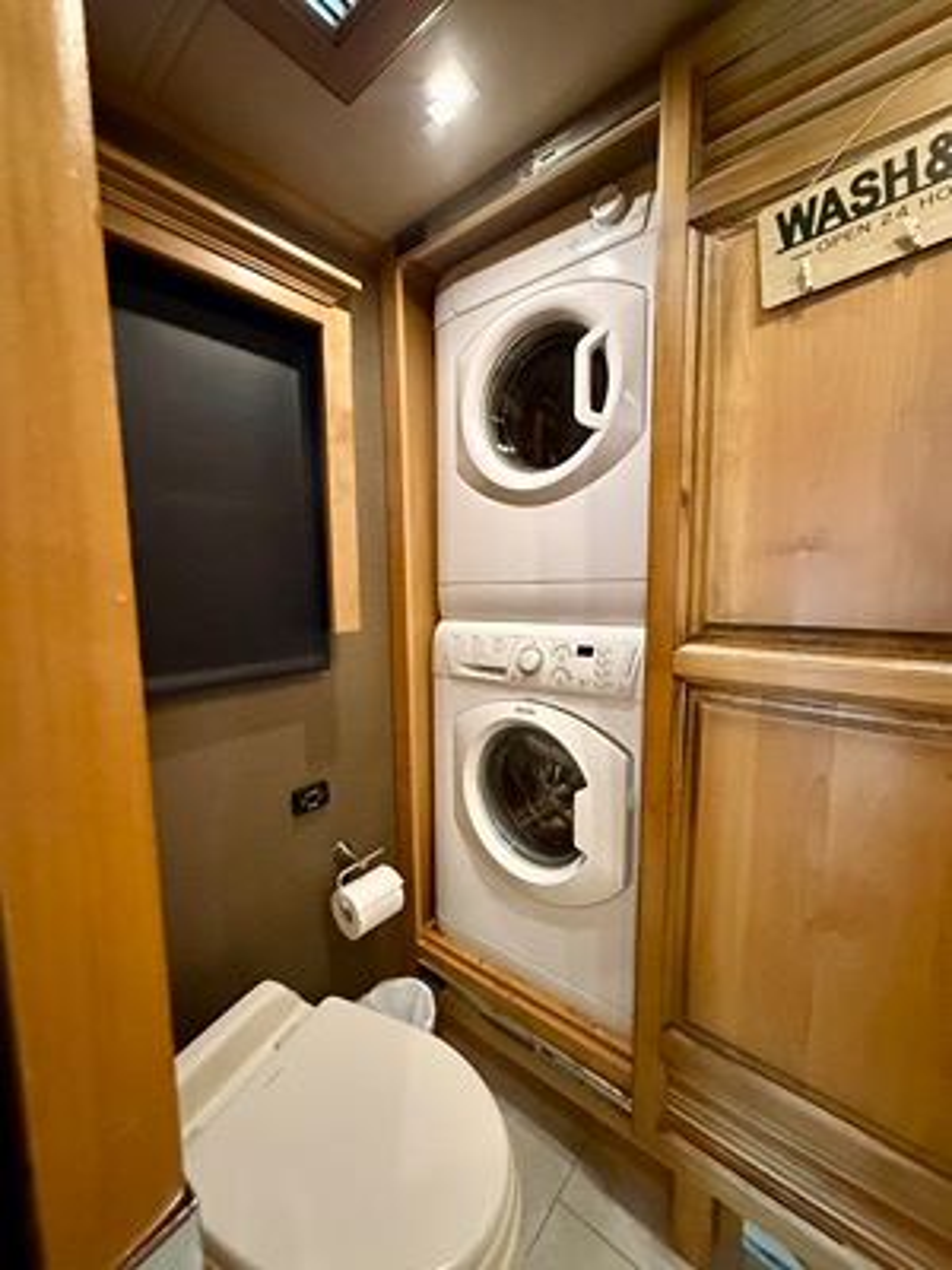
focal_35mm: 14
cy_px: 635
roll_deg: +2.0
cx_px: 476
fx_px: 513
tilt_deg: -5.6
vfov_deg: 102.1
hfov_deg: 85.7
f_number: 2.2
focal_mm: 2.22
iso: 1000
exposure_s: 1/60
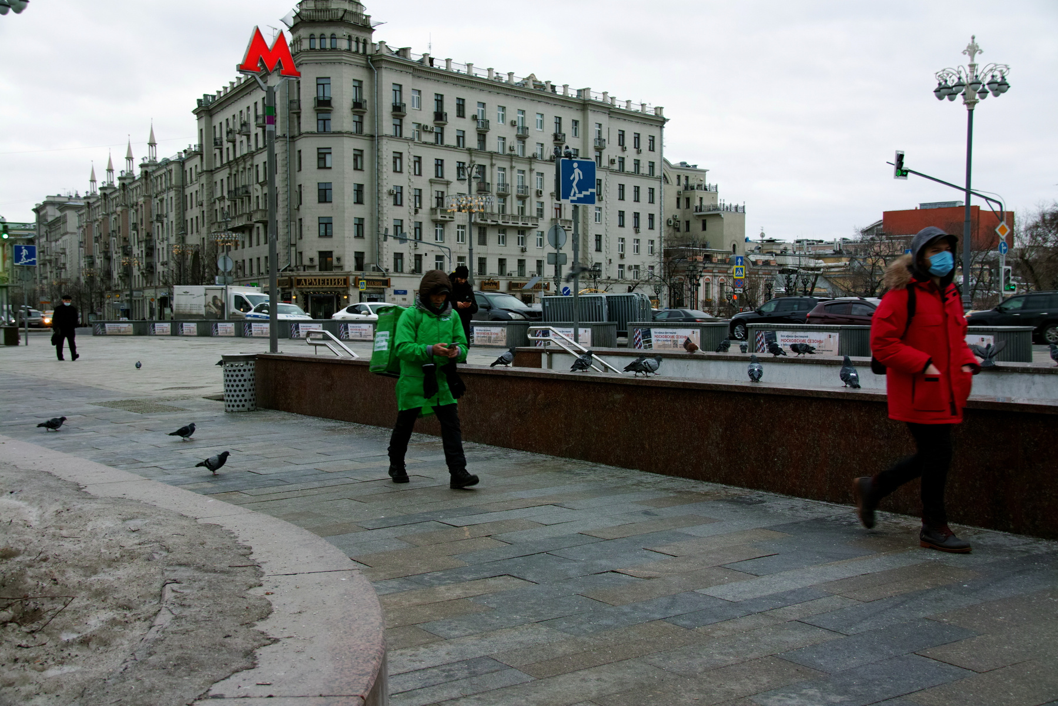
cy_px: 353
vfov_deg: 30.8
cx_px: 529
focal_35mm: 44
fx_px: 1278
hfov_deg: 45.0
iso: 100
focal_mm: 29
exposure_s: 1/80
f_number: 5.6
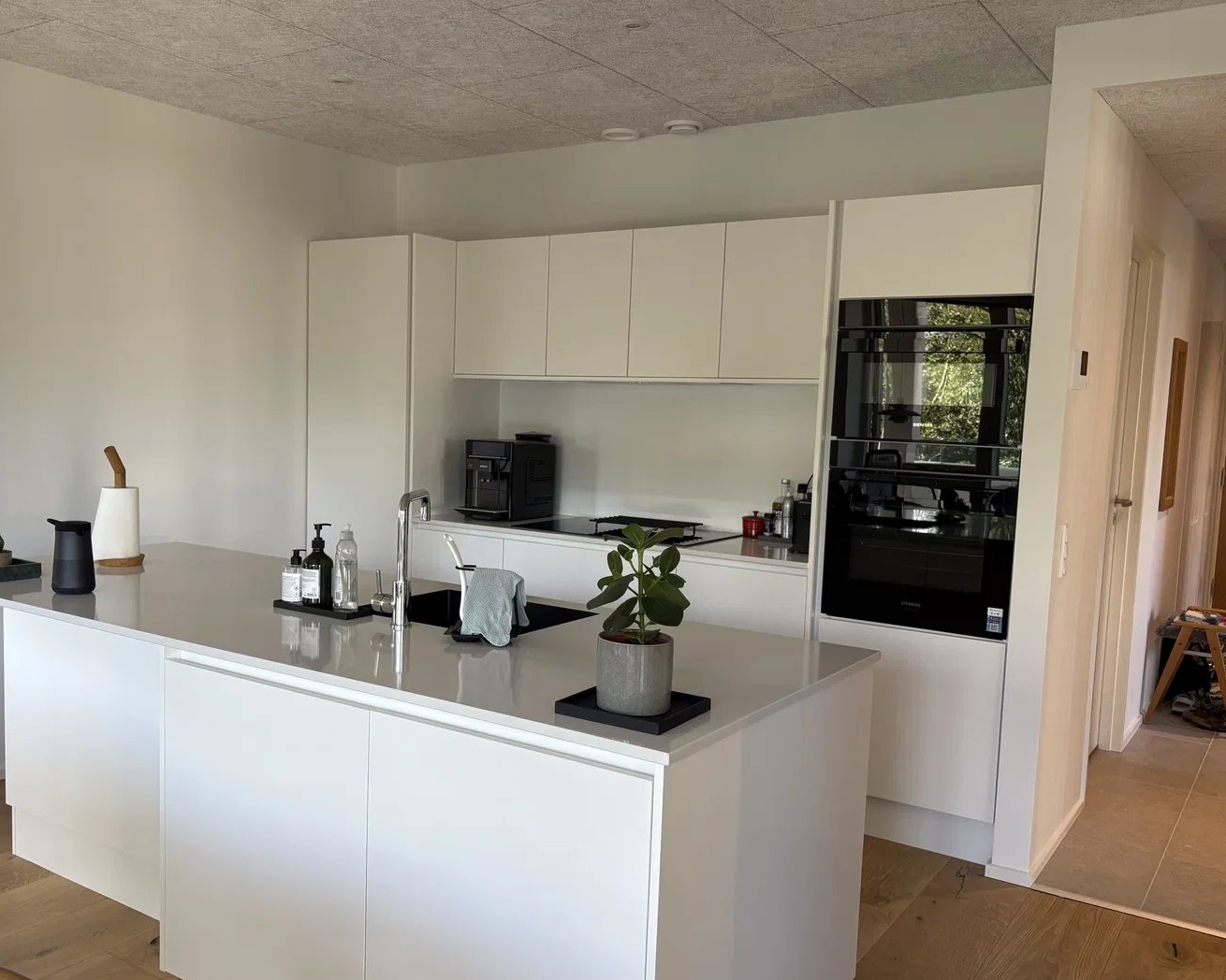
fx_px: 1125
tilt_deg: -5.8
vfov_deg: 47.1
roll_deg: -1.2
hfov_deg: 57.0
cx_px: 526
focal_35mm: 31
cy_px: 520
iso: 125
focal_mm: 5.96
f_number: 1.6
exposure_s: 1/122
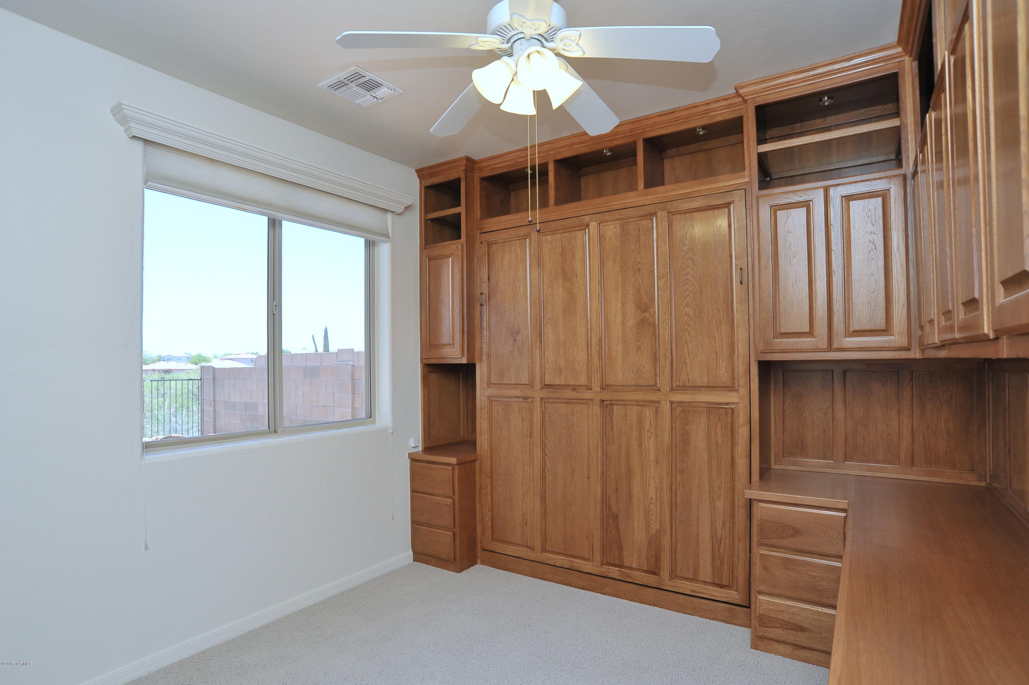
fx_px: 514
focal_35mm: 18
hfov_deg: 90.0
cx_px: 514
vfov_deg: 67.3
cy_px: 342
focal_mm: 18
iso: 640
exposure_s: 1/60
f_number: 9
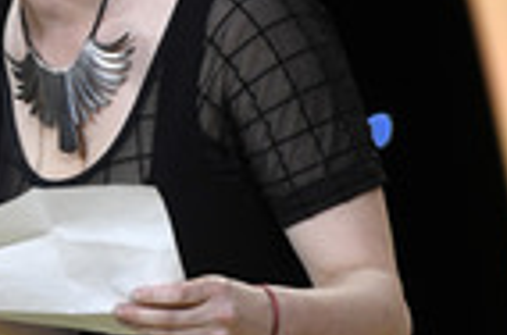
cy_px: 128
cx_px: -98
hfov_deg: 3.2
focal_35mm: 636
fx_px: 8937
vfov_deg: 2.2
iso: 2000
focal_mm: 200
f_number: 4
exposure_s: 1/320
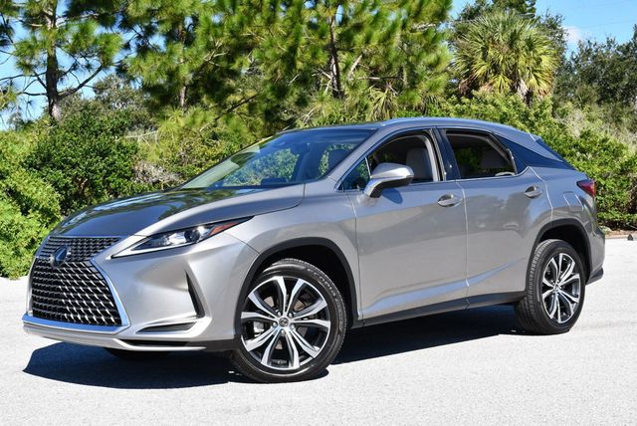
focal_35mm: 58
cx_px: 318
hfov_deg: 34.5
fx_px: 1027
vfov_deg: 23.4
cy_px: 213
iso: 140
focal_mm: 29
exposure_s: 1/250
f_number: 8
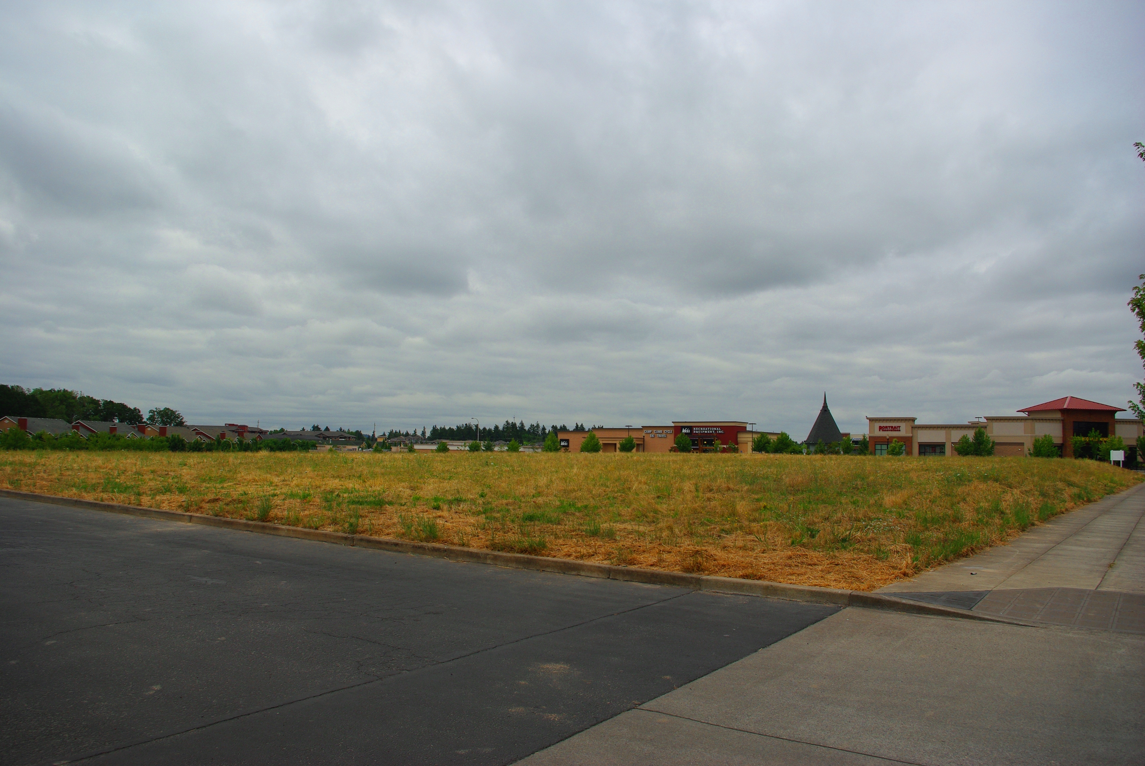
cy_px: 383
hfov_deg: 67.3
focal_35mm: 27
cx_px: 572
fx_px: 860
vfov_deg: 48.0
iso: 100
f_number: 6.7
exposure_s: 1/350
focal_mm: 18
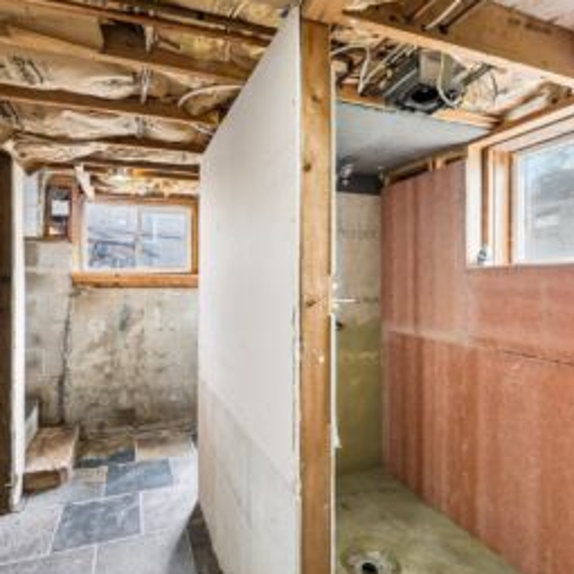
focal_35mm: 20
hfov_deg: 74.8
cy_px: 289
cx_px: 270
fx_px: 375
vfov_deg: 74.8
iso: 250
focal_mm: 10
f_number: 9
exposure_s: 1/2.5
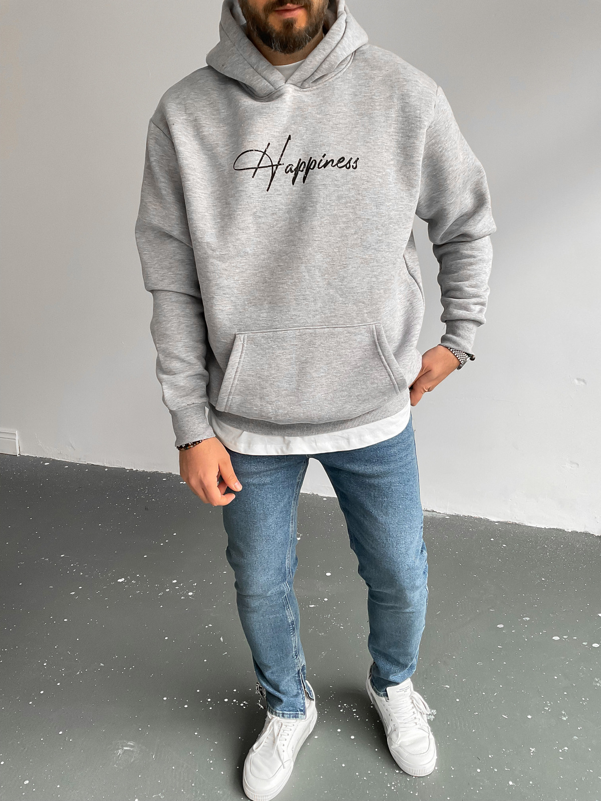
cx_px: 300
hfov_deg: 48.2
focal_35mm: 29
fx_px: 671
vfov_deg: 61.7
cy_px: 400
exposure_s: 1/75
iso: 64
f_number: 1.8
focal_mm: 3
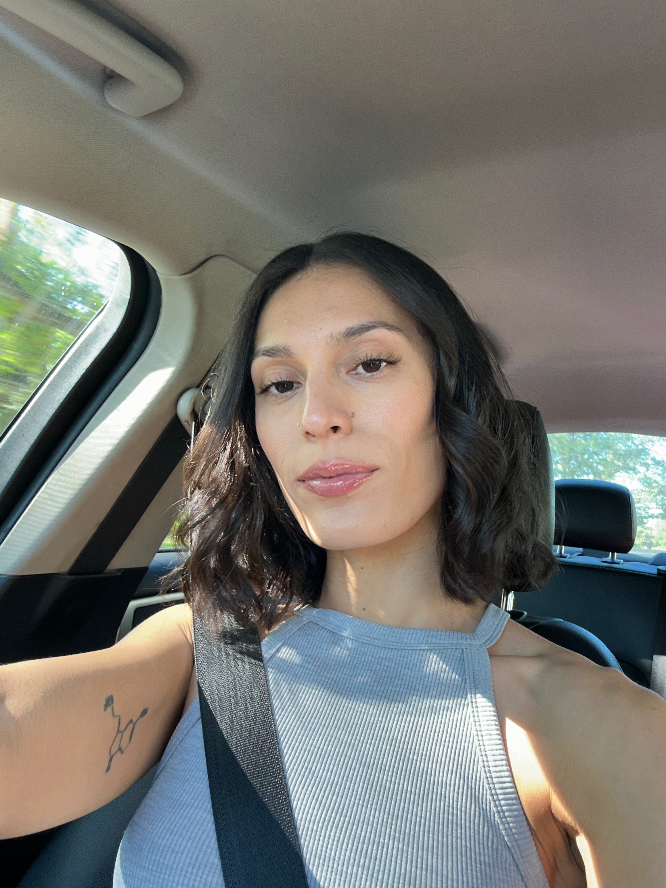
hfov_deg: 46.8
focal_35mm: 30
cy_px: 444
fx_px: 770
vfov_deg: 60.0
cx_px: 333
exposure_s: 1/52
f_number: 1.9
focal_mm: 2.69
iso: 40
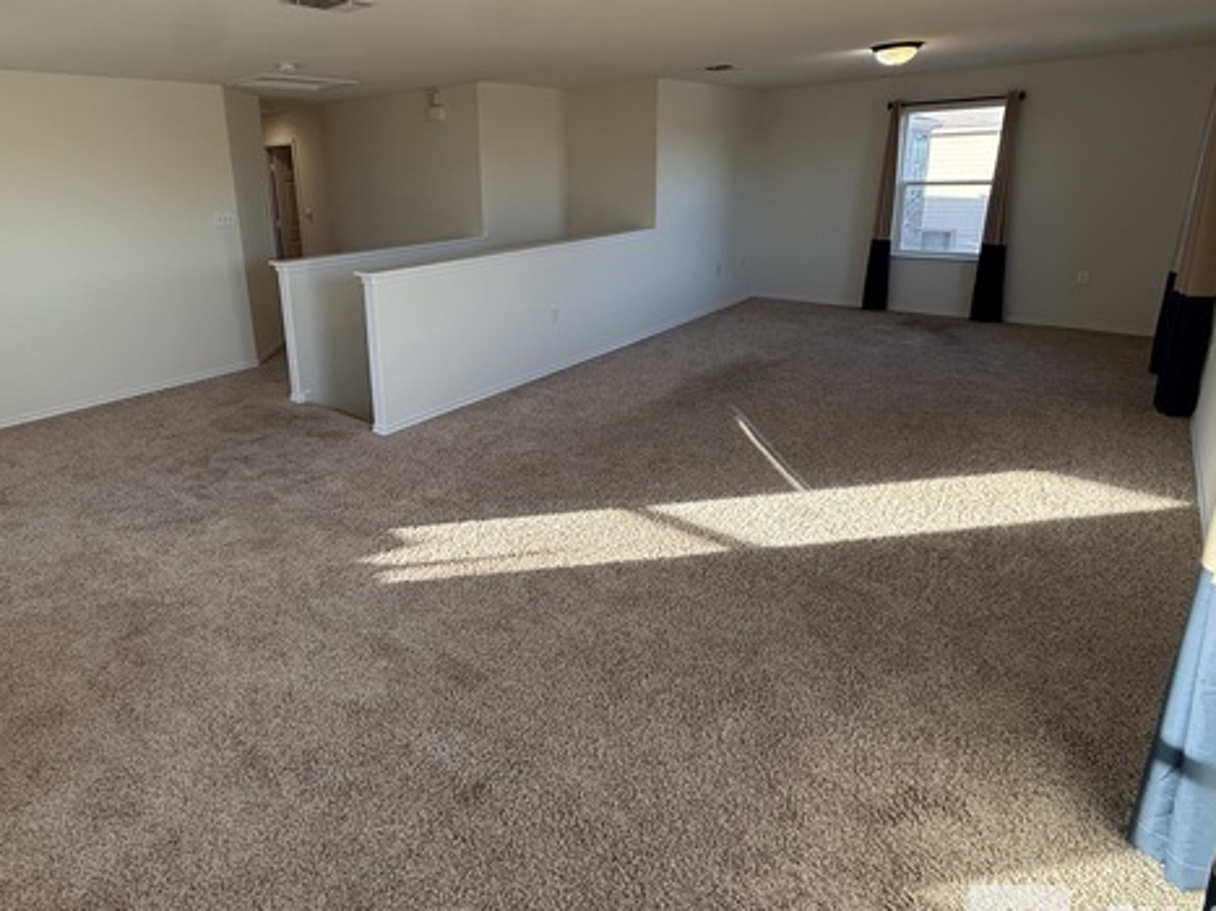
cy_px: 338
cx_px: 519
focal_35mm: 20
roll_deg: +2.0
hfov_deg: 81.2
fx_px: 702
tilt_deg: -14.0
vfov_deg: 64.9
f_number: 2.2
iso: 80
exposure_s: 1/99
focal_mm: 2.22
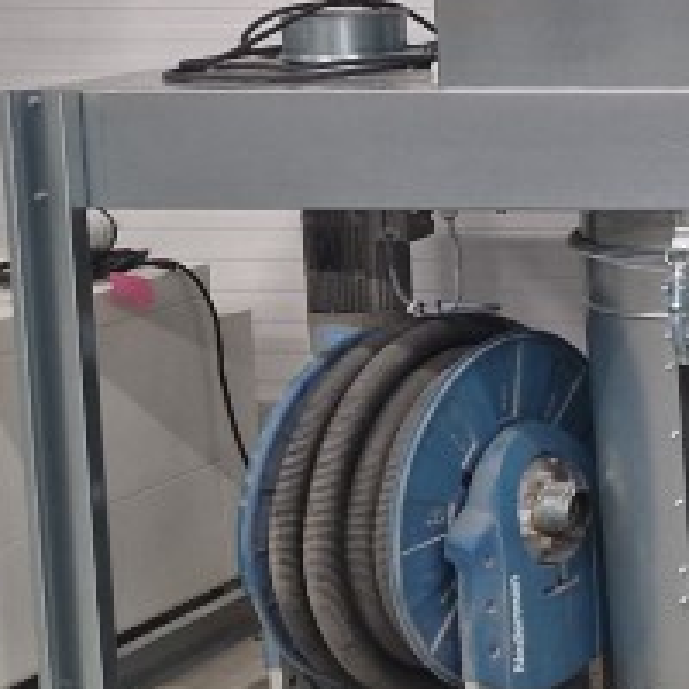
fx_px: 2342
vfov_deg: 16.5
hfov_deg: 13.1
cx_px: 1598
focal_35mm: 104
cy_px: 72
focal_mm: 5.4
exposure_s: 1/100
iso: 500
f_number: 1.8
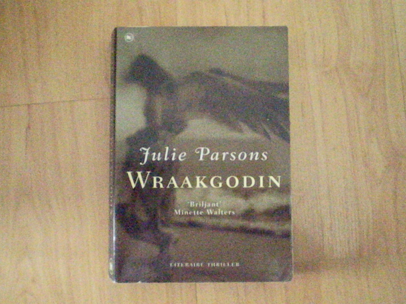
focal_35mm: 38
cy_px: 152
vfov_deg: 37.7
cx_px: 203
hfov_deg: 49.0
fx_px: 446
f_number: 3.1
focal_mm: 6.3
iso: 6705
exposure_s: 1/50
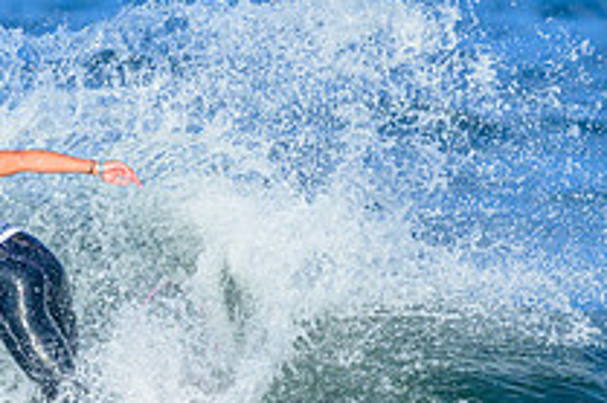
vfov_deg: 0.4
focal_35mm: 3053
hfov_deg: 0.7
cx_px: 42
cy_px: 360
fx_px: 51435
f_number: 6.3
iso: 320
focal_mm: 800
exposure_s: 1/2000
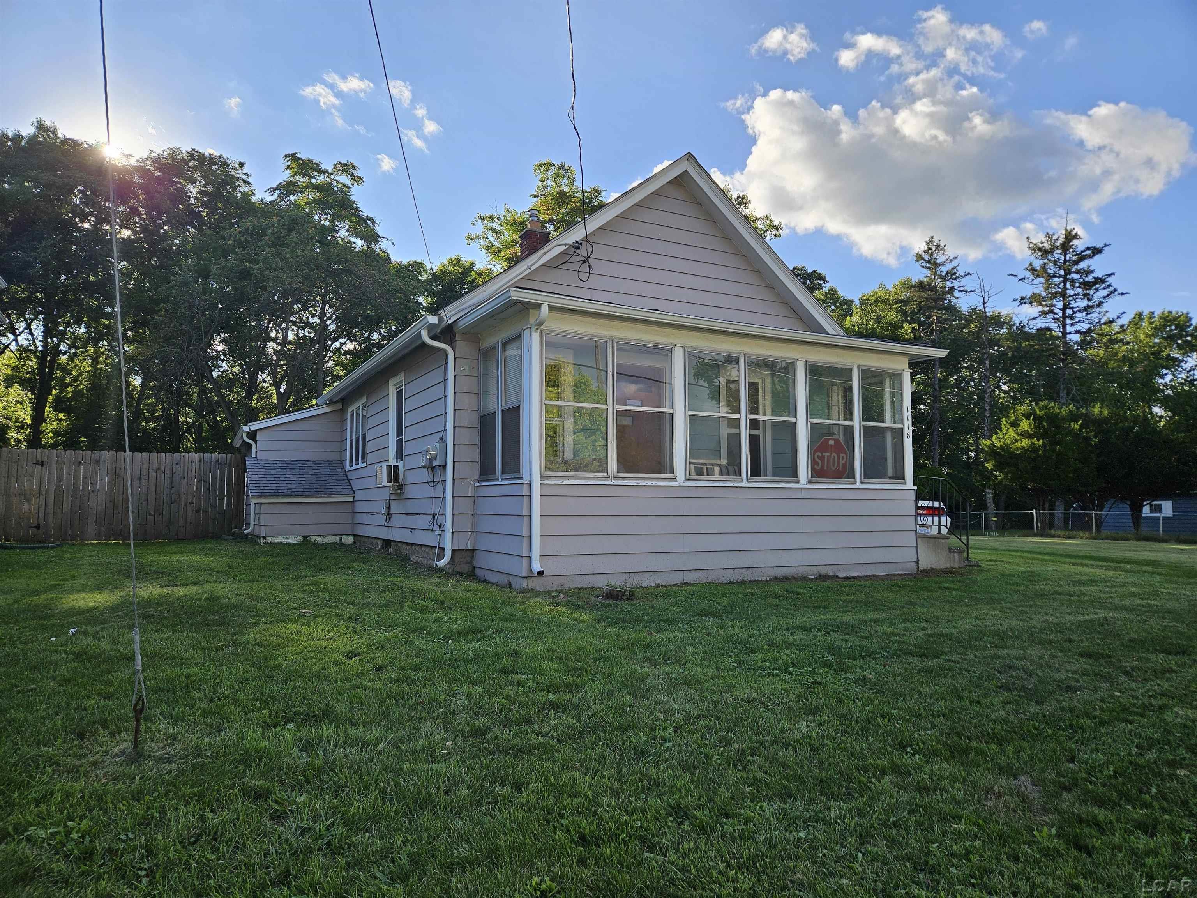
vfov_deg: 58.9
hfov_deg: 73.9
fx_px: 795
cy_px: 449
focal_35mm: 23
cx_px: 598
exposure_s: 1/814
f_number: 1.8
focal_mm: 5.4
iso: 25
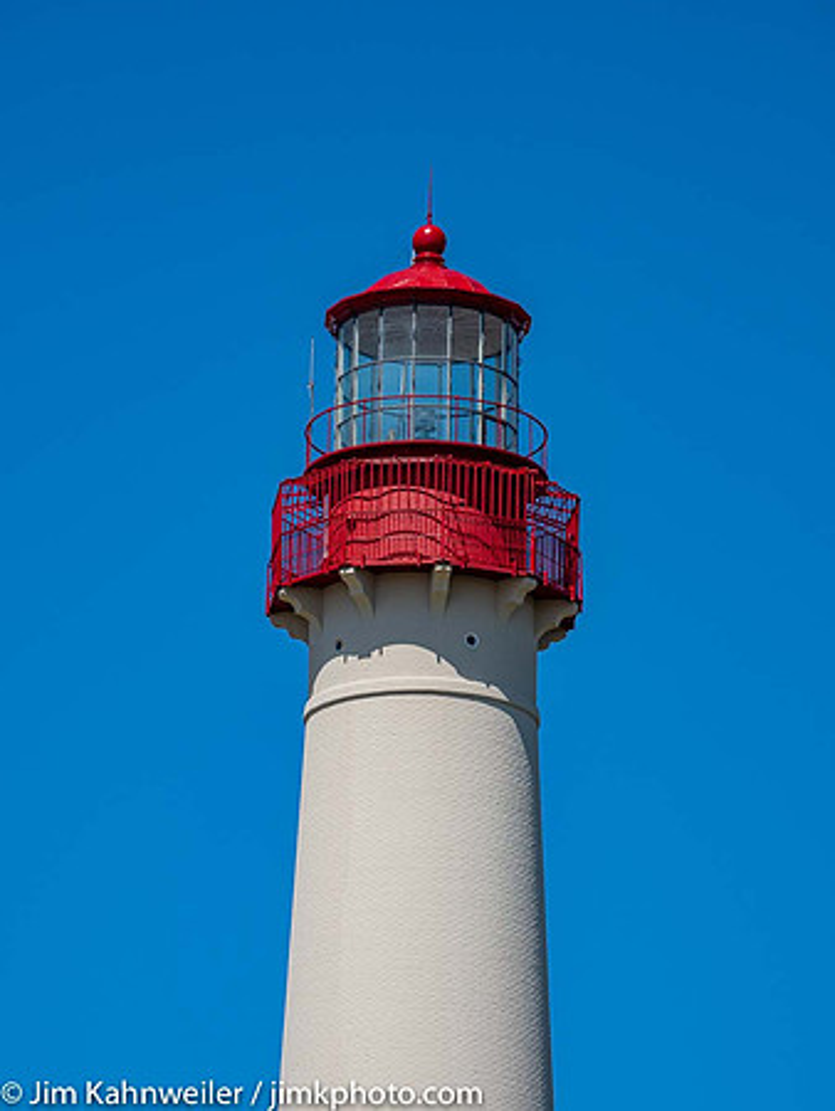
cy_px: 556
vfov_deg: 9.9
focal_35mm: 200
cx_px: 418
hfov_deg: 7.4
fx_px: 6426
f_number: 6.3
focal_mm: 100
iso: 200
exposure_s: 1/1000
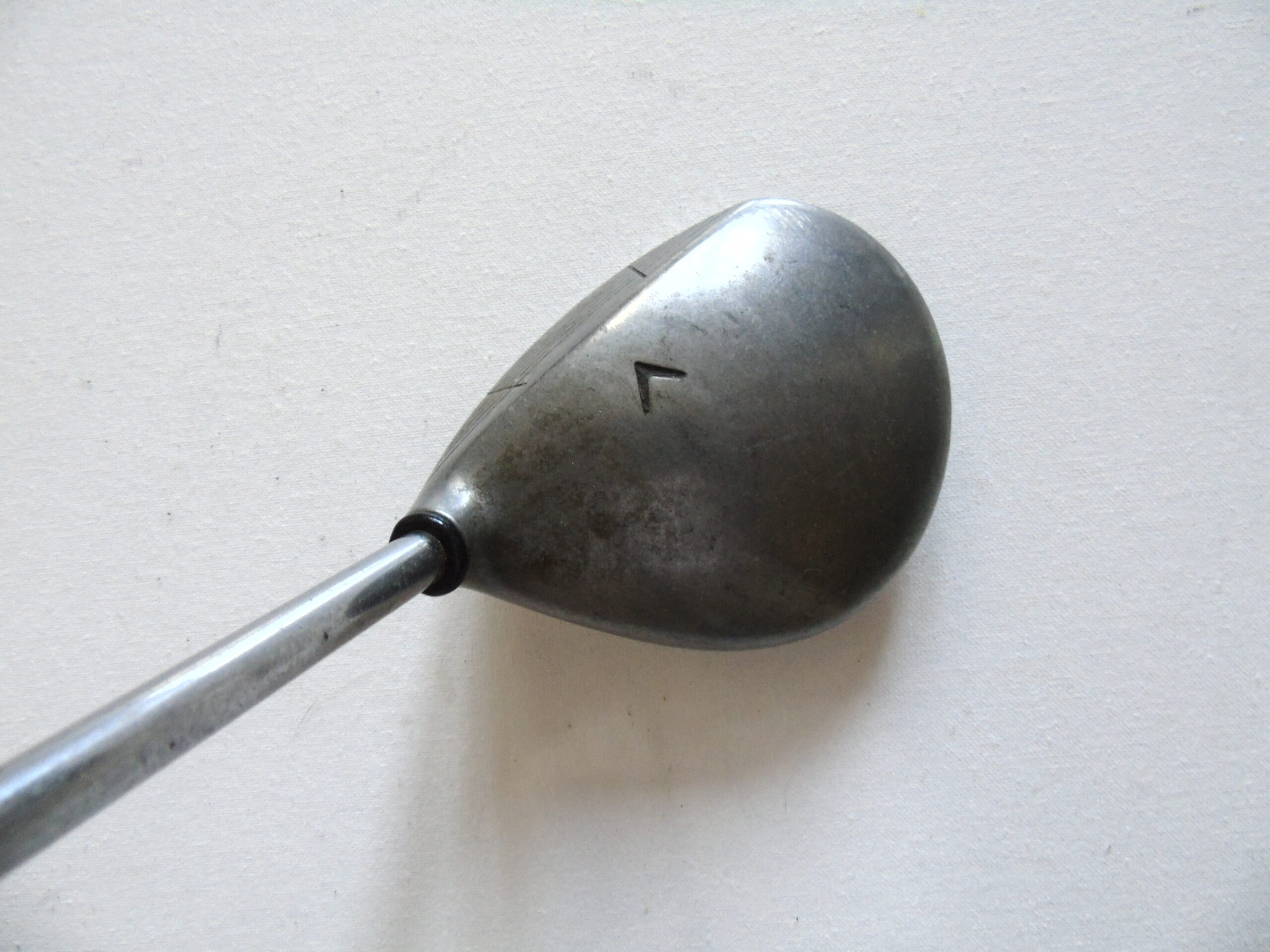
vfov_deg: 54.9
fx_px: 917
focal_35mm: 25
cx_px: 635
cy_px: 476
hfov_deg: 69.4
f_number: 3.4
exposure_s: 1/30
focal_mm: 4.4
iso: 400
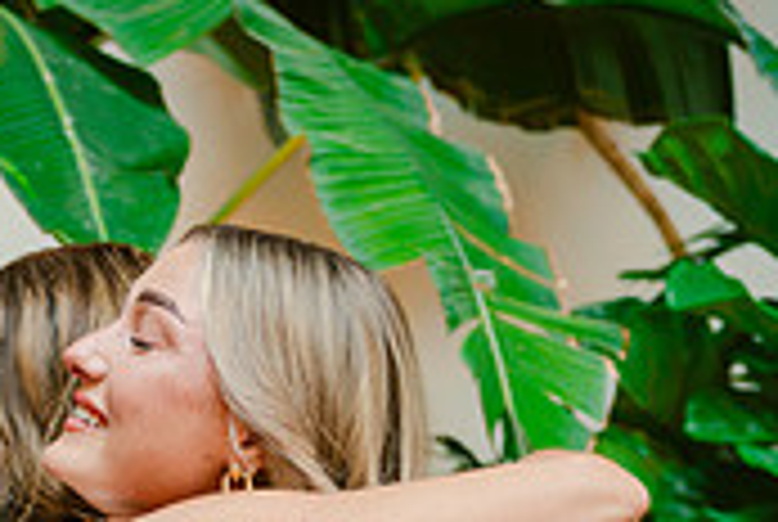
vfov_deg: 12.3
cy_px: 706
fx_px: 2338
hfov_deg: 18.8
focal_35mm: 108
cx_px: 247
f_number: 2.8
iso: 1000
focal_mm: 41.6
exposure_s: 1/250
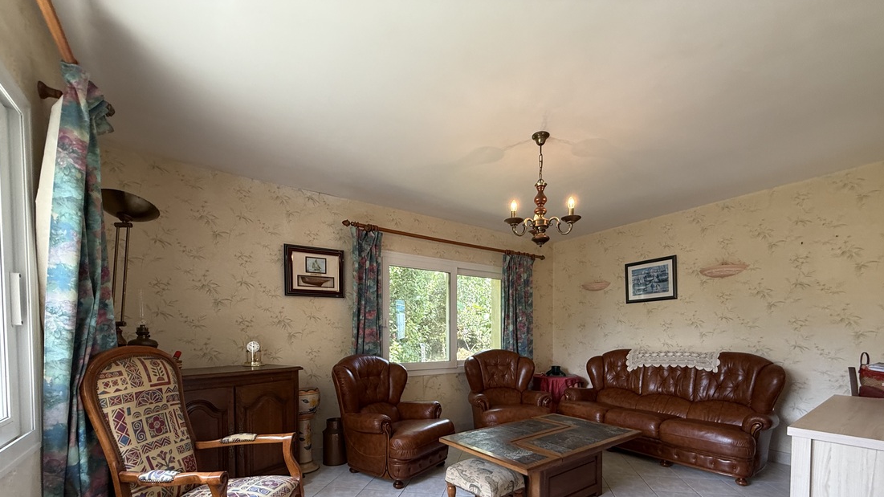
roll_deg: -0.6
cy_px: 345
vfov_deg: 64.7
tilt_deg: -0.8
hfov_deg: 99.3
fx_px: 375
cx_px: 457
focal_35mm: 16
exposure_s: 1/100
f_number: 2.2
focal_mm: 2.22
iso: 160
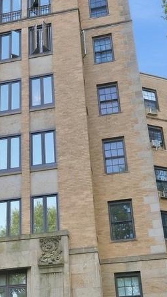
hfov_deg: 21.4
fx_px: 435
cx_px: 25
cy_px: 245
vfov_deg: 36.2
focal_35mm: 55
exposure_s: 1/50
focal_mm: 10.9
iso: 250
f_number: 9
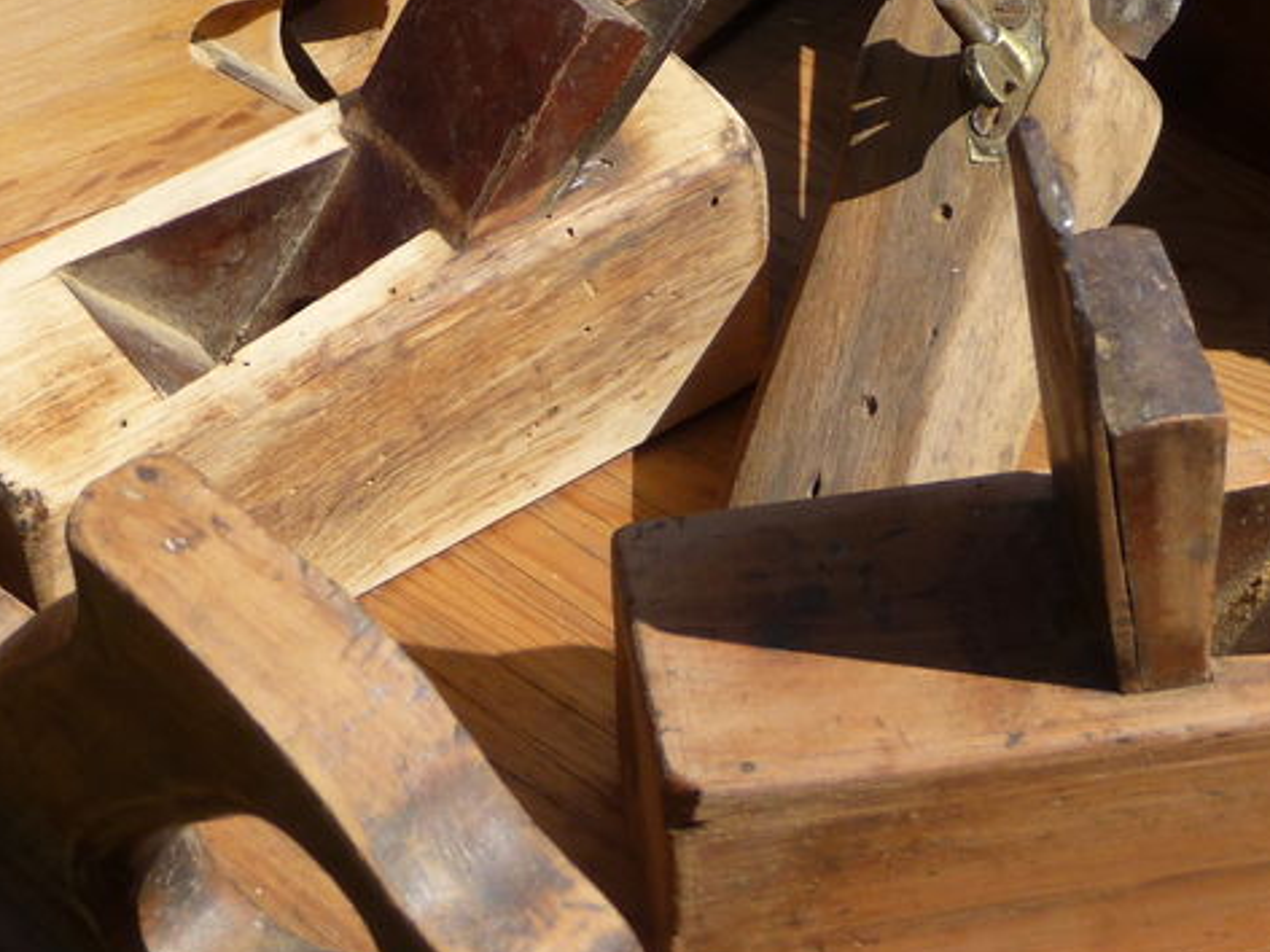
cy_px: 277
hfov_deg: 18.4
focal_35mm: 106
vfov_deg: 13.9
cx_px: 331
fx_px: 3889
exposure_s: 1/640
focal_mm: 8.5
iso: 100
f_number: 4.2
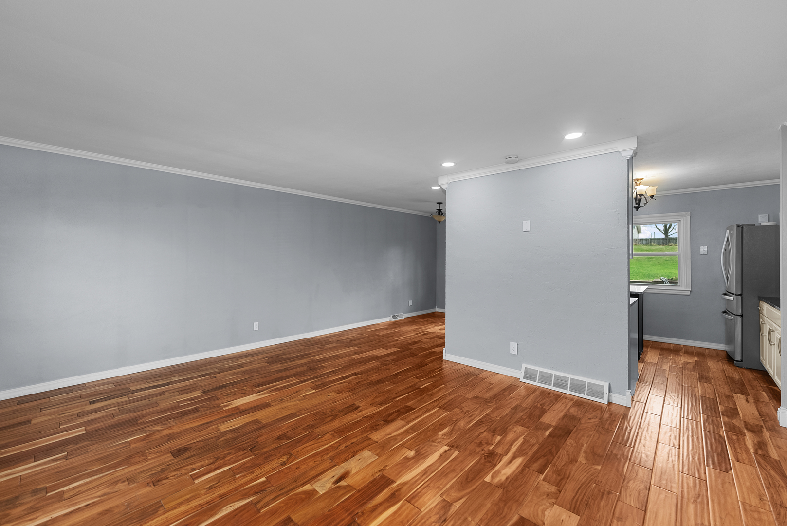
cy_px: 263
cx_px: 394
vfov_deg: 81.3
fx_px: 306
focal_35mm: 14
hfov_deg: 104.2
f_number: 2.8
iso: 500
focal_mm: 14
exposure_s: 1/30
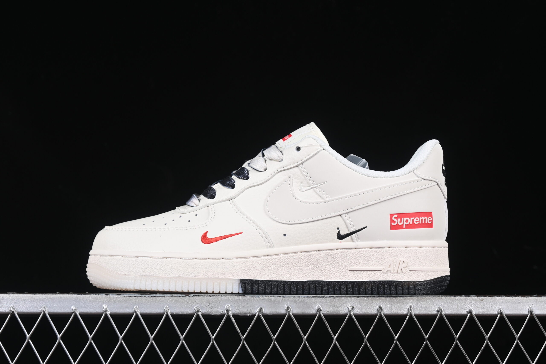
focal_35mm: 75
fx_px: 1137
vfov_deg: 18.2
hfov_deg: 27.0
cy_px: 182
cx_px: 273
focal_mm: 50
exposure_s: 1/80
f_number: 8
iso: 160
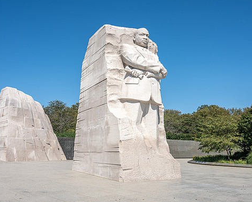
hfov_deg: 55.6
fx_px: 239
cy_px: 100
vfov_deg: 45.8
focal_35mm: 32
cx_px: 134
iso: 100
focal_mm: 28
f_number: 10
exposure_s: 1/200
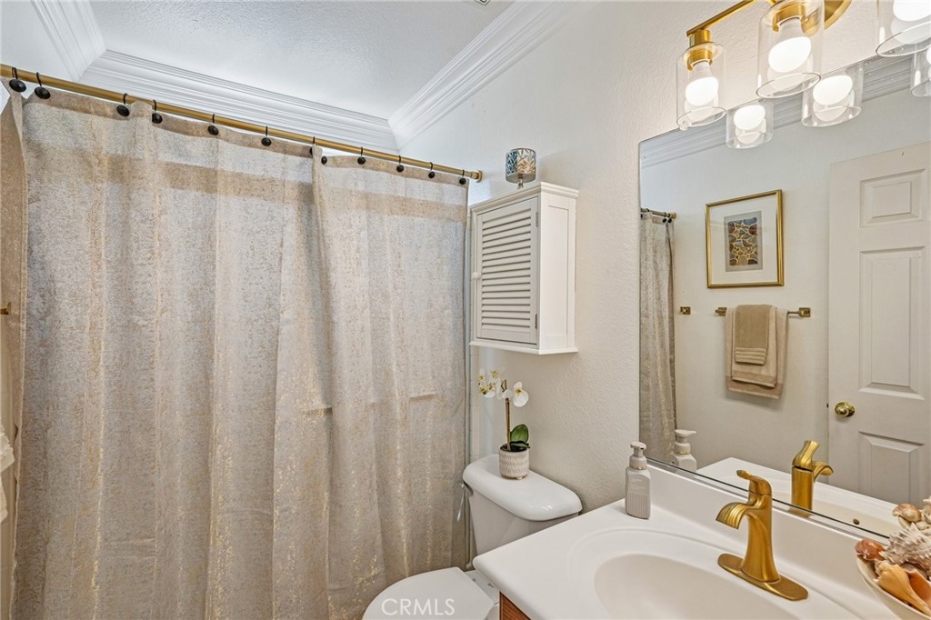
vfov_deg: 73.7
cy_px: 310
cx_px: 466
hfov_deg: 96.8
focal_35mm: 16
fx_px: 414
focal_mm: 16
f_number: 8
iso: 400
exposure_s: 1/45
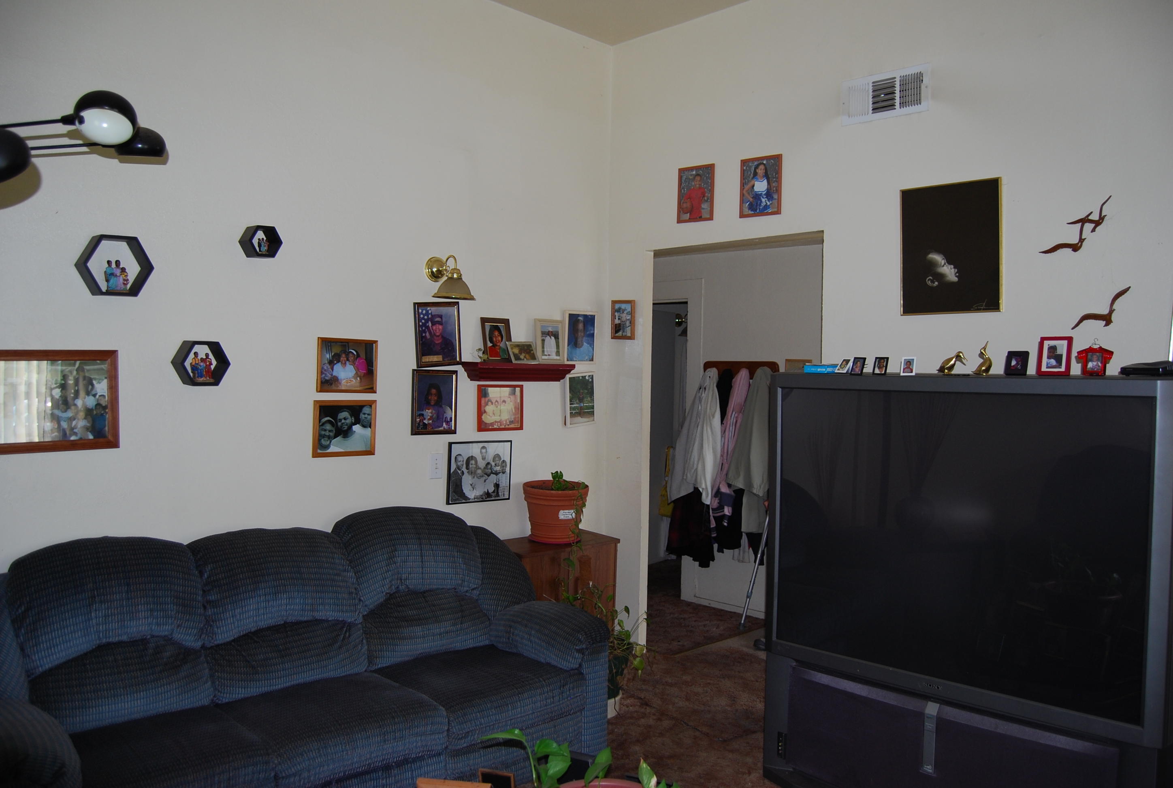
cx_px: 586
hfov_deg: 67.3
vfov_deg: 48.1
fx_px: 882
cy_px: 394
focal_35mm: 27
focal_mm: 18
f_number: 3.5
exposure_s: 1/60
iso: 200
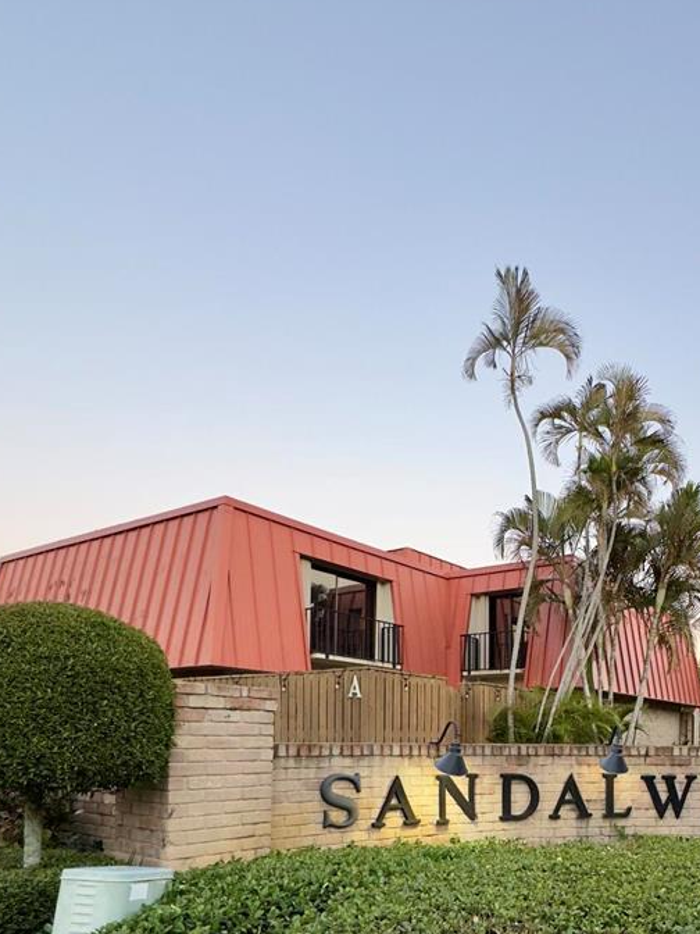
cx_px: 585
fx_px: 674
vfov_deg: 64.3
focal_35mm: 25
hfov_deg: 50.6
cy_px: 726
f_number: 2.2
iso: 125
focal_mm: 2.22
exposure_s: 1/99
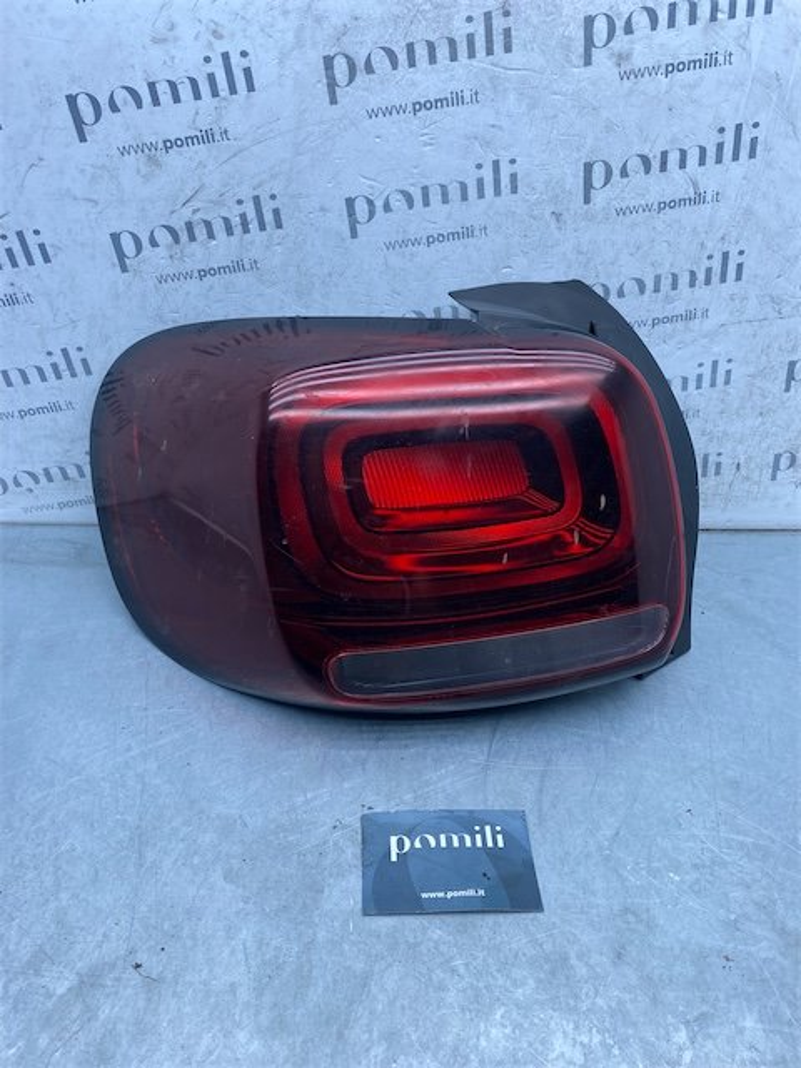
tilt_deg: -35.2
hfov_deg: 53.1
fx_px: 802
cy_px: 534
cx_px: 400
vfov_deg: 67.3
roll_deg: -2.7
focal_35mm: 26
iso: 32
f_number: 1.8
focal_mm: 4.25
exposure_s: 1/560
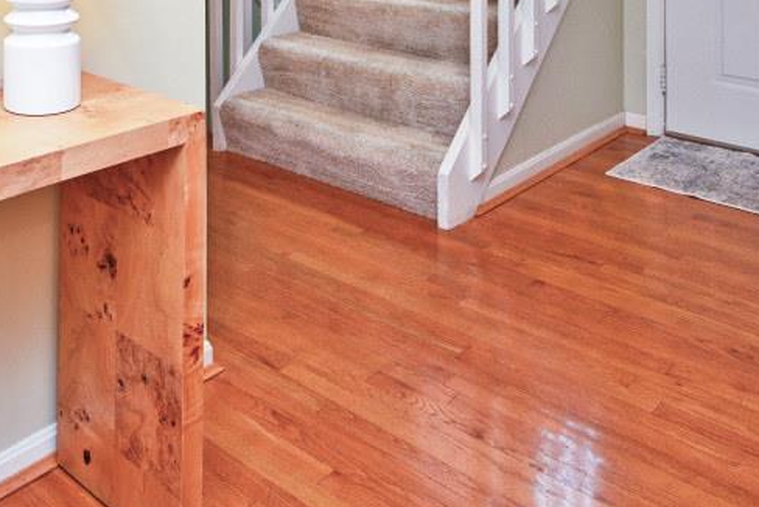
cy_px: -168
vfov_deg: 26.2
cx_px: 165
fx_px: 907
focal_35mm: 43
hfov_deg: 43.5
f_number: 4
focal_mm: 14
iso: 250
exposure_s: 1/60
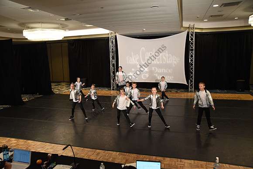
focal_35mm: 28
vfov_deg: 46.4
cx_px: 126
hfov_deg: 65.5
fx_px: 197
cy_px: 84
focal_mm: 28
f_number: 4
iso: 2500
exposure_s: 1/320
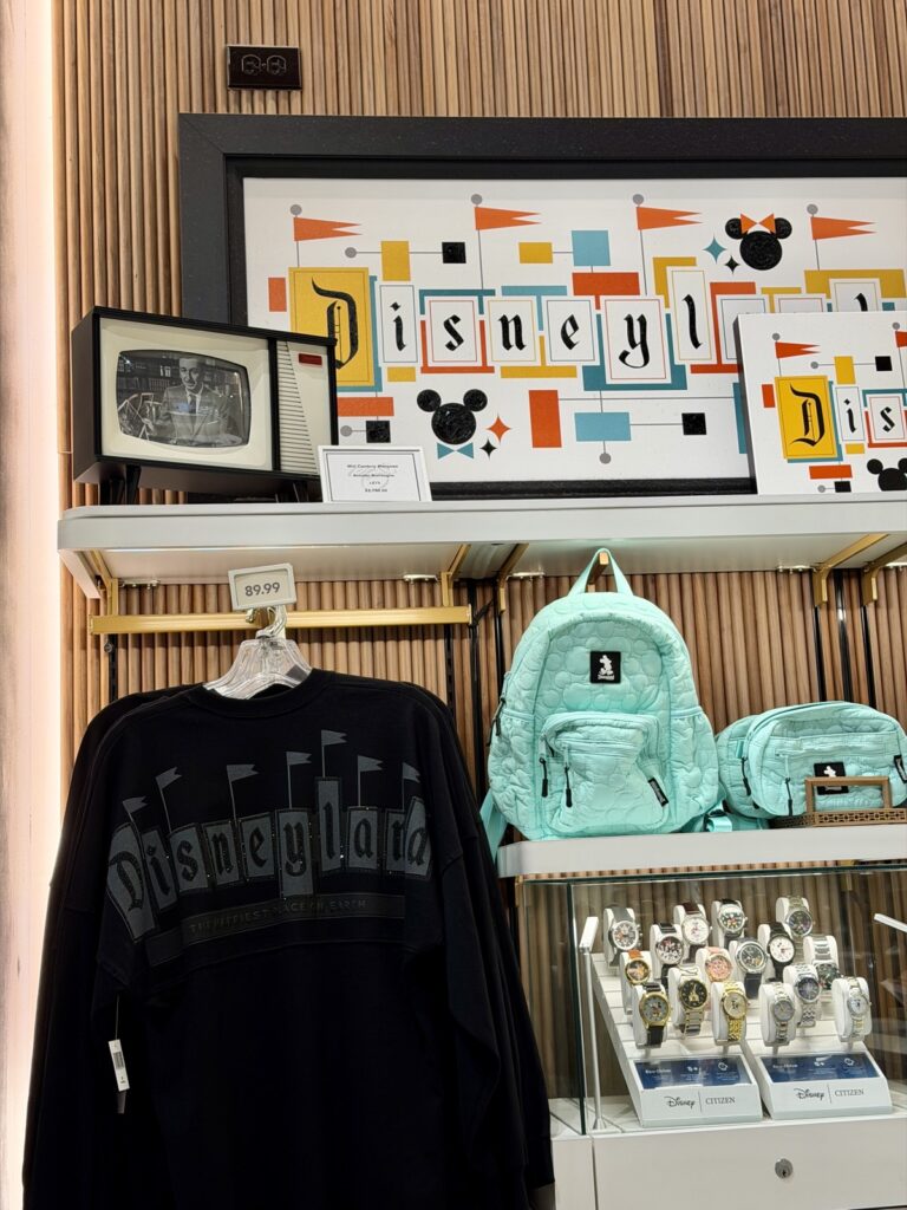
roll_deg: +2.3
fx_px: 1677
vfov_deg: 39.7
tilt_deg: +10.1
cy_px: 605
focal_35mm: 48
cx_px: 454
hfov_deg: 30.3
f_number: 1.78
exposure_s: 1/120
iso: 64
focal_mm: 6.76
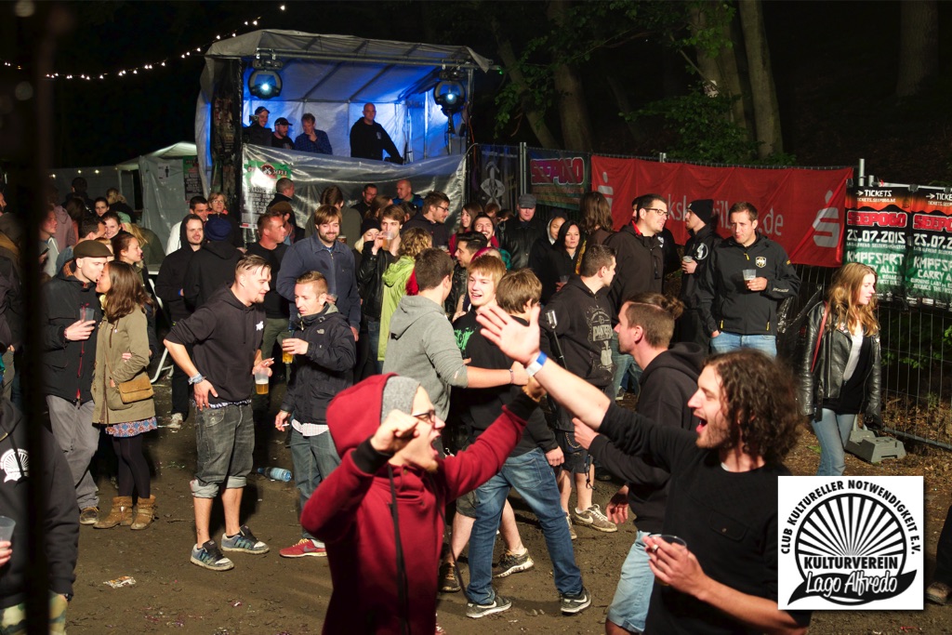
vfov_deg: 27.5
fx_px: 1296
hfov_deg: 40.3
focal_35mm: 49
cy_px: 318
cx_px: 476
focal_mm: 49
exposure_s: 1/200
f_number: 4.5
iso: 3200
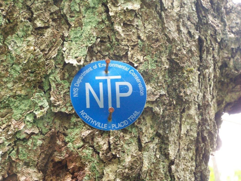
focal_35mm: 117
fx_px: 815
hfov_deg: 16.8
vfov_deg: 12.7
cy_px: 90
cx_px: 120
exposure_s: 1/60
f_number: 3.2
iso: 400
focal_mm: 19.4
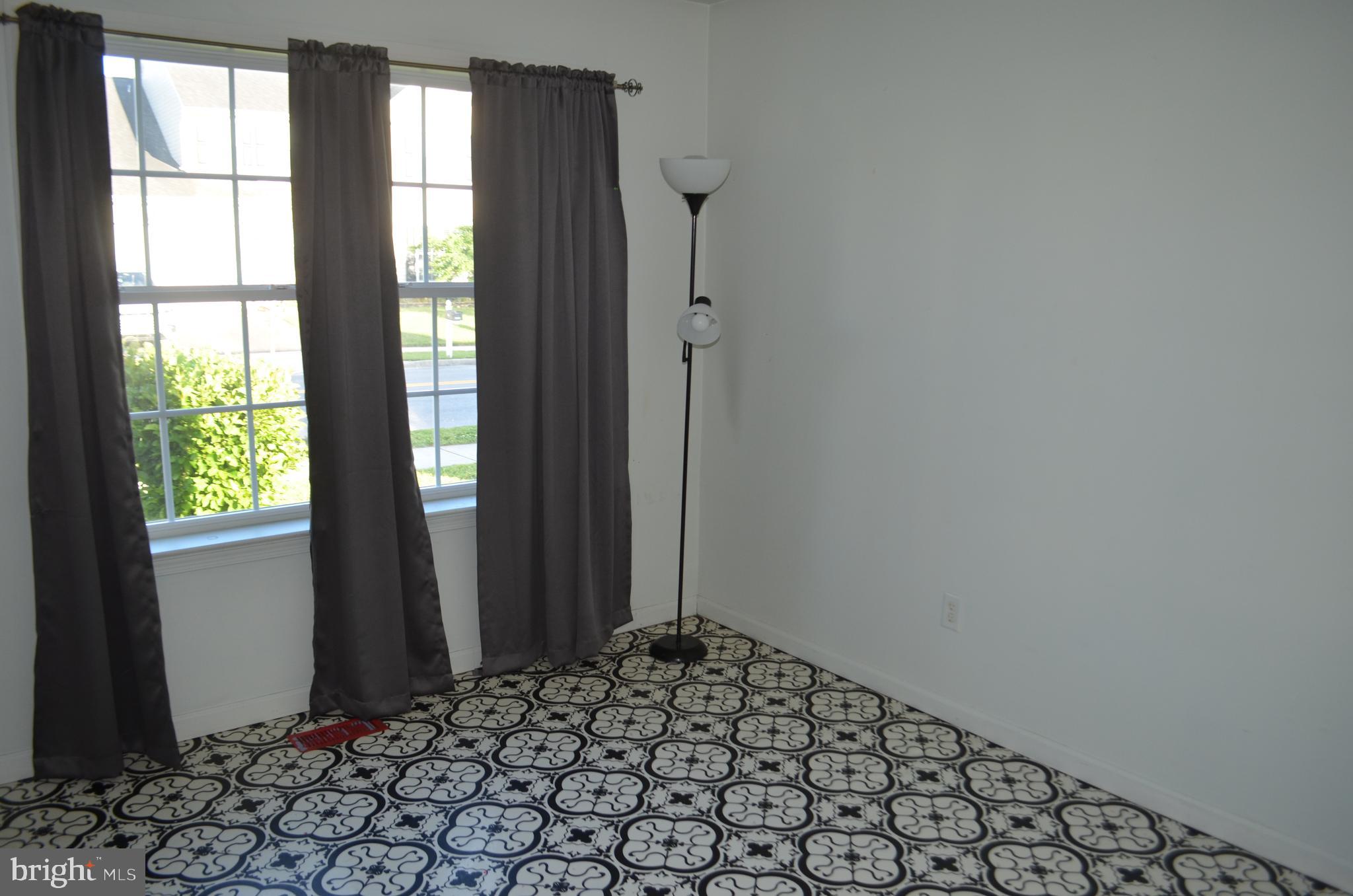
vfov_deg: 47.7
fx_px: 1013
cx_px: 676
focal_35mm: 27
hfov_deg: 67.5
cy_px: 448
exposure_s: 1/125
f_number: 3.5
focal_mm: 18
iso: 320
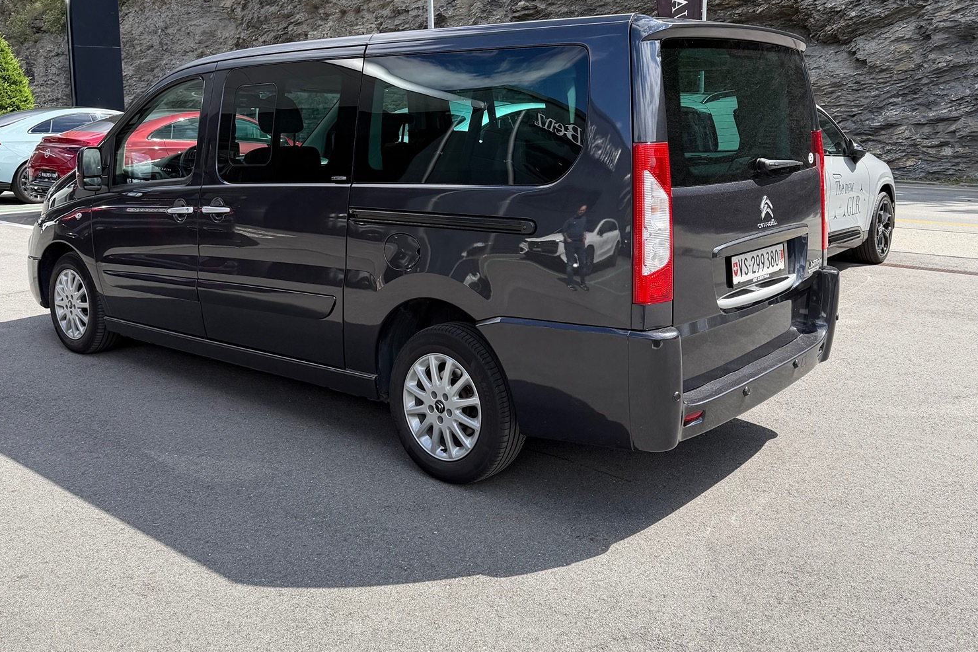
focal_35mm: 34
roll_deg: +1.3
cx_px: 486
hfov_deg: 55.8
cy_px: 196
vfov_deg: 38.3
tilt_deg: -5.5
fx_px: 924
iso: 80
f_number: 1.78
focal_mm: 6.76
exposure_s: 1/1855
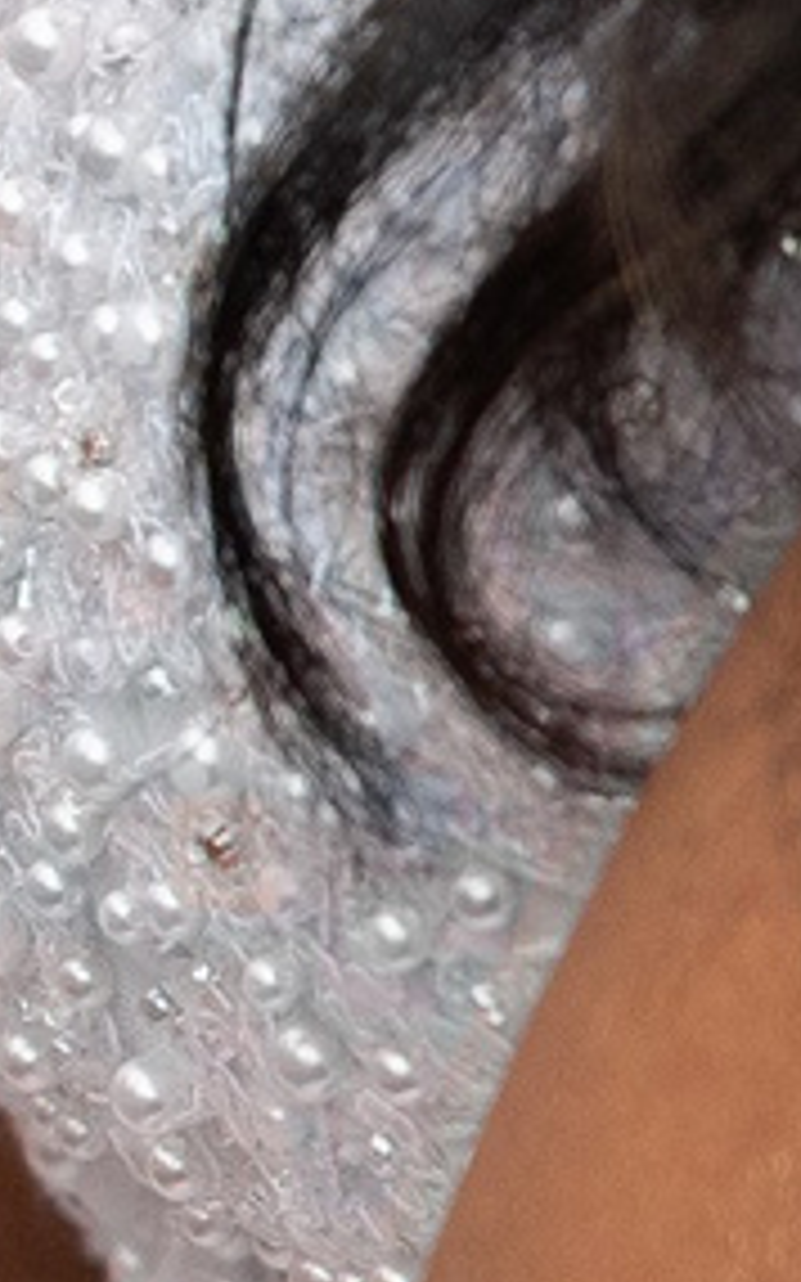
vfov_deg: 2.7
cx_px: -4090
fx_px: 26838
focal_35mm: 768
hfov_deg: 1.7
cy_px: 1068
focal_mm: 56
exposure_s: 1/1250
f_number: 2.5
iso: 320
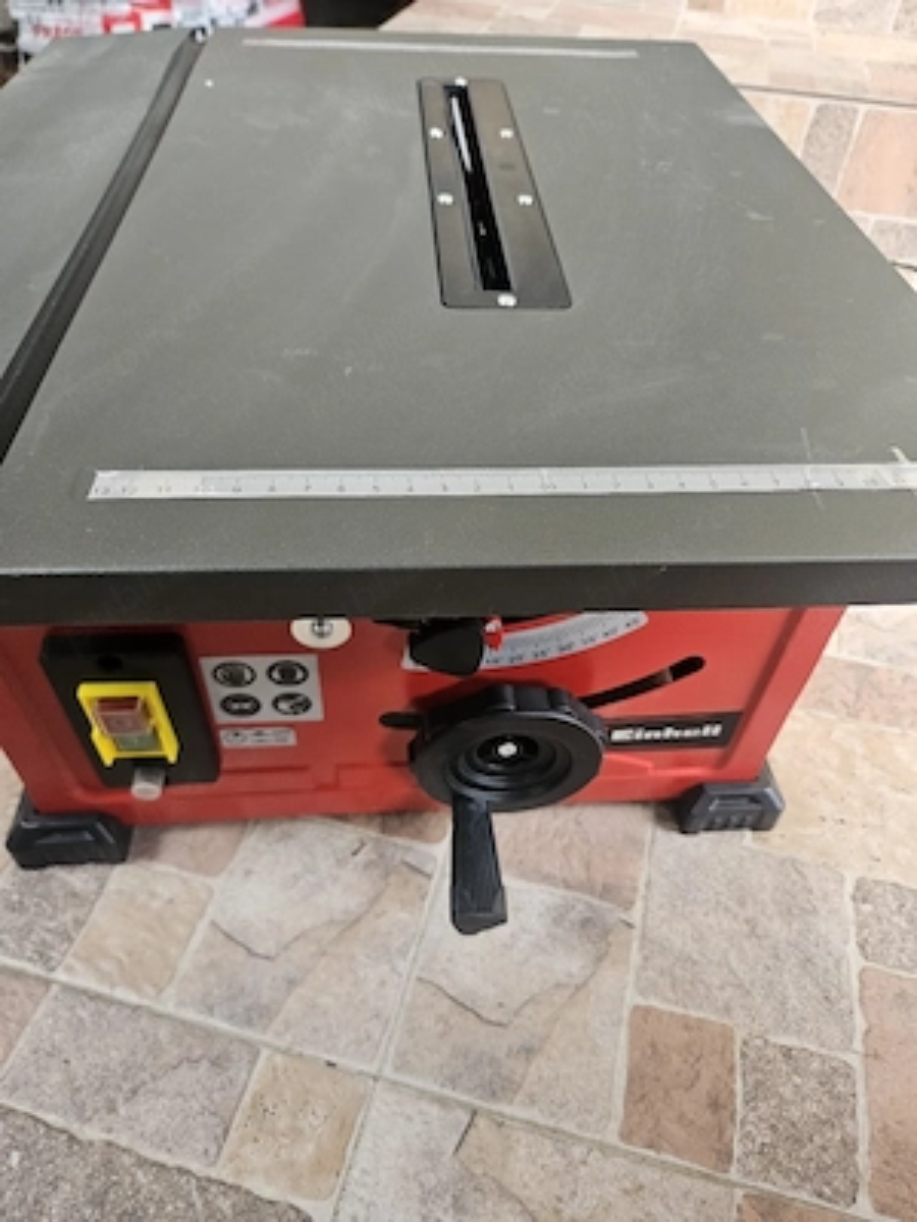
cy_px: 611
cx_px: 458
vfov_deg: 73.9
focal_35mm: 23
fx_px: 812
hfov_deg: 58.9
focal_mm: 5.4
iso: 400
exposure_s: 1/204
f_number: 1.8
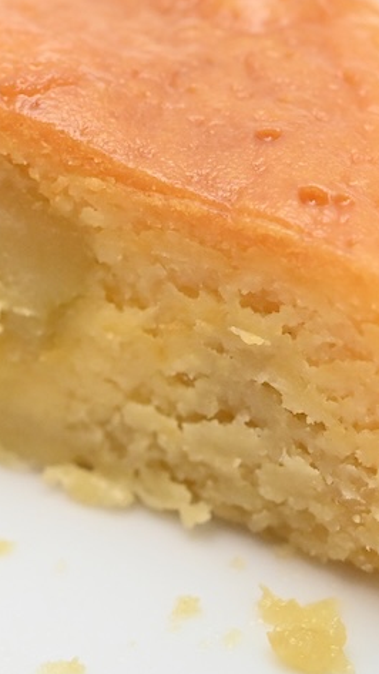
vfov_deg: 16.1
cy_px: 310
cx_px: -27
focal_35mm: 133
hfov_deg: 9.0
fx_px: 2377
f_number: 11
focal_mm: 60
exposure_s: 1/200
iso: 6400
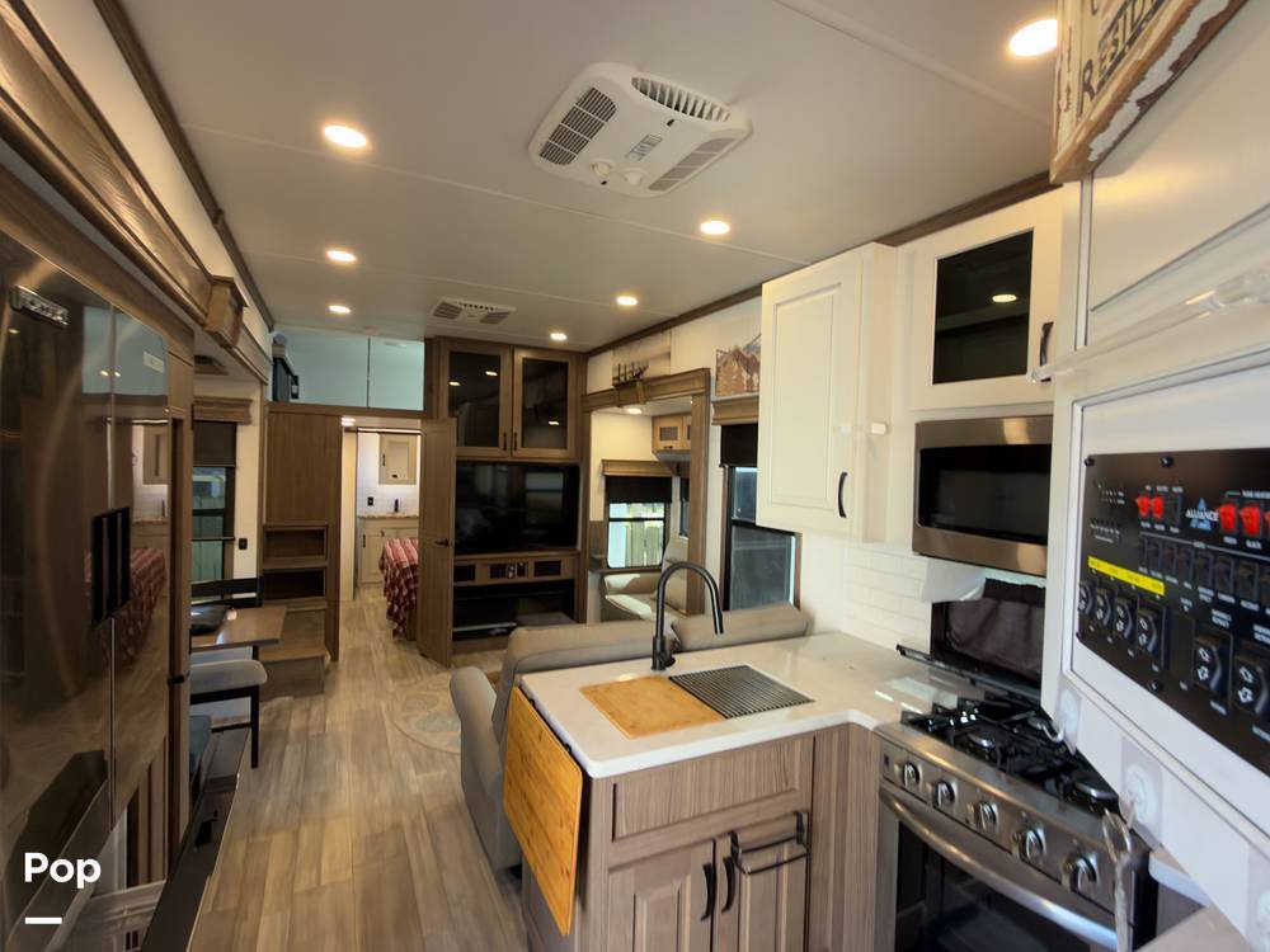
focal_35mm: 16
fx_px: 587
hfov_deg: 94.5
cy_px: 476
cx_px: 635
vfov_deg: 78.1
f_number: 2.2
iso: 80
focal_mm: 2.22
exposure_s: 1/29
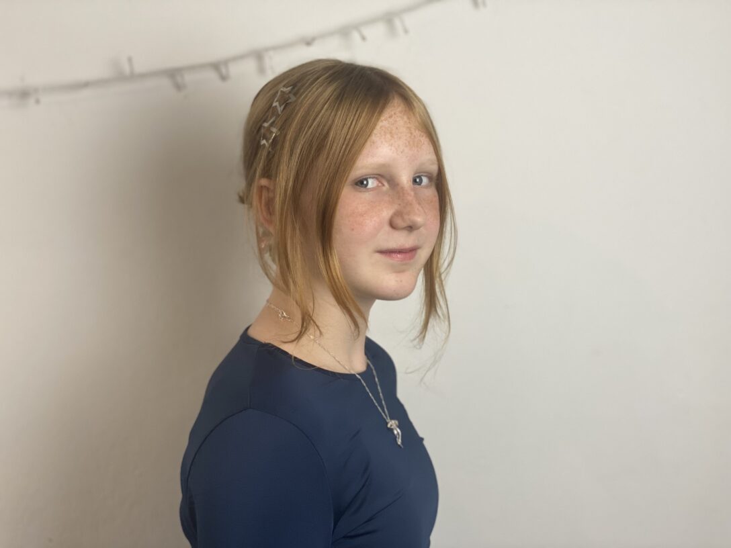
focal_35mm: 52
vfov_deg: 28.0
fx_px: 1098
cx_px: 366
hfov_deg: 36.8
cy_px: 274
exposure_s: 1/100
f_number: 2
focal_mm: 6
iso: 80
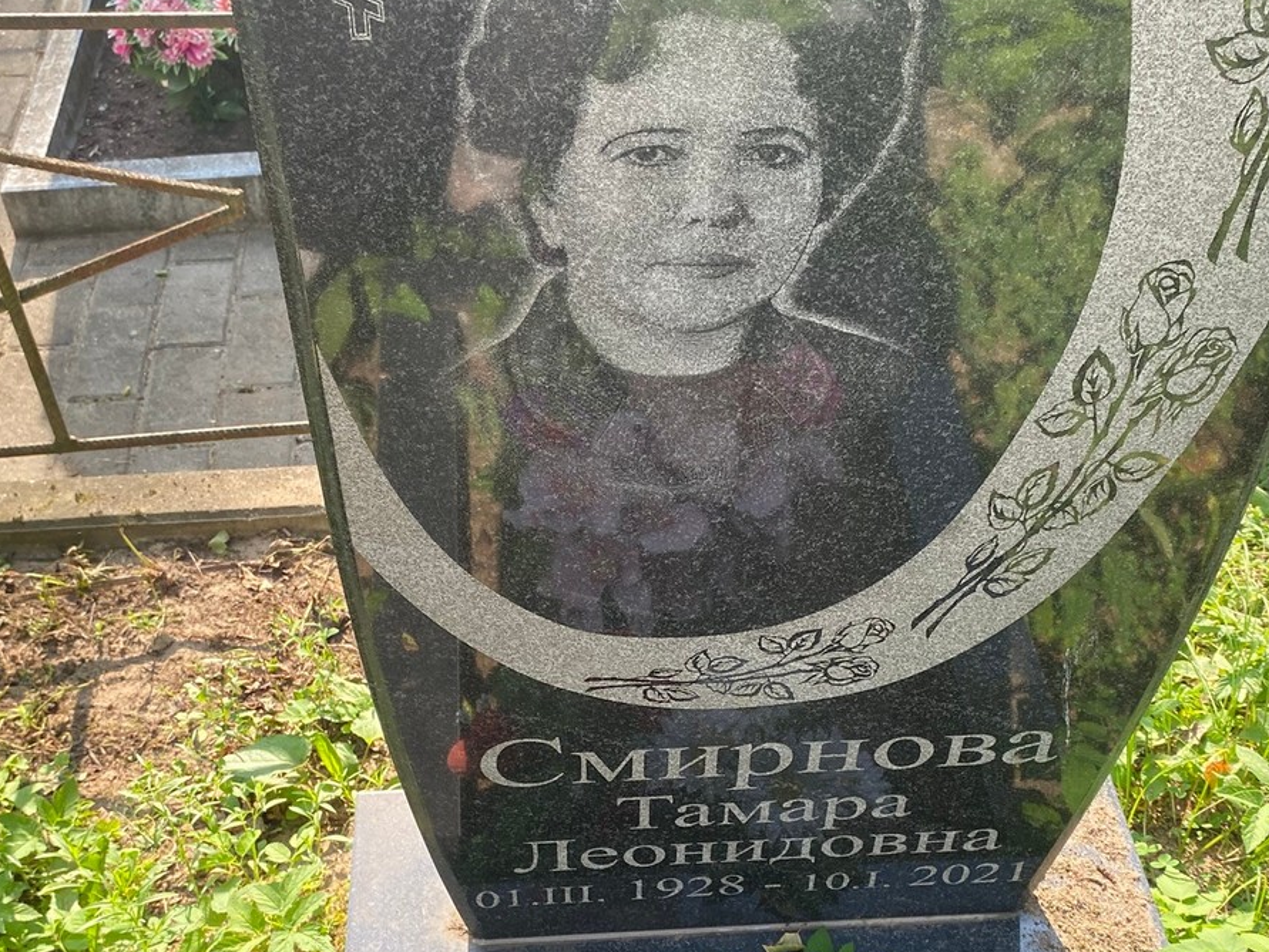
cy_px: 709
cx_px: 675
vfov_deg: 33.7
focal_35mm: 42
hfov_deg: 44.8
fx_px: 1540
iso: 32
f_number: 1.8
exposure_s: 1/282
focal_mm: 4.25
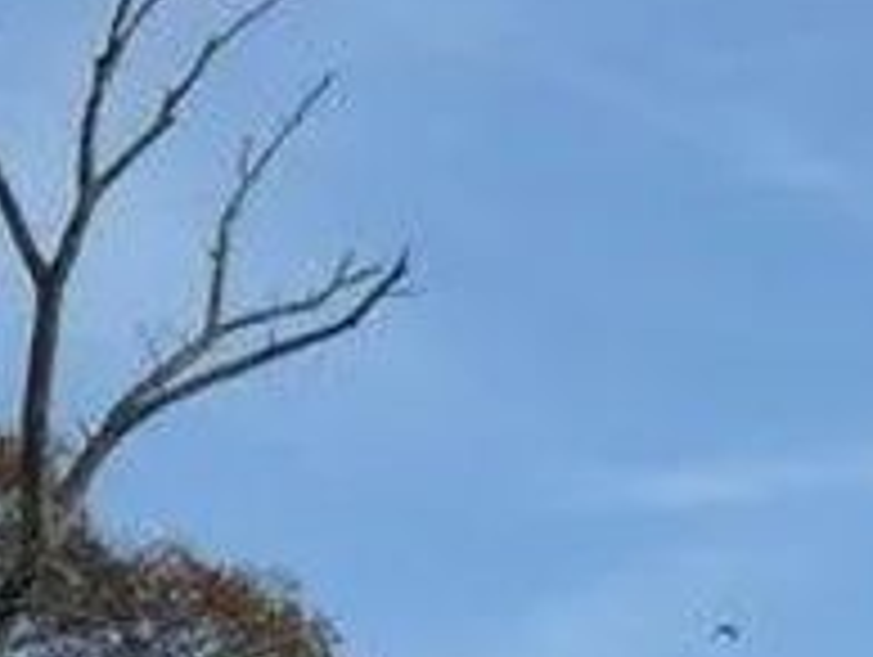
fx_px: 4798
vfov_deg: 7.4
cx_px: -1156
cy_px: 1552
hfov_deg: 9.4
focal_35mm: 190
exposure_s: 1/400
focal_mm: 6
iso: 100
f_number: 5.6
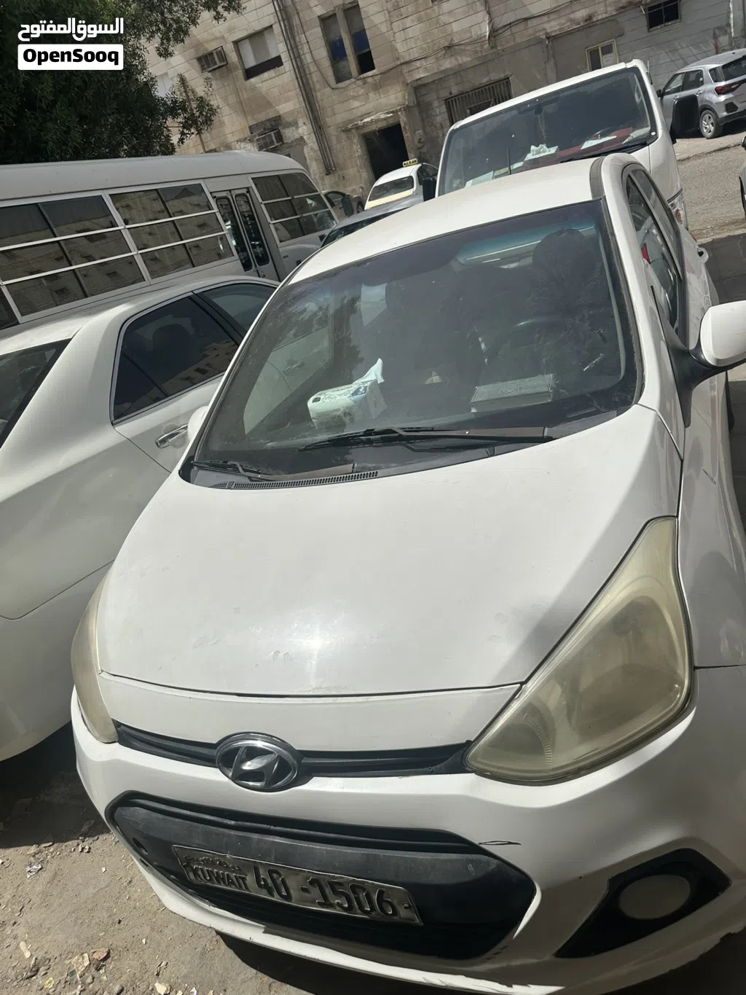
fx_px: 690
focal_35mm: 24
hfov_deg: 56.8
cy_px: 498
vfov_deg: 71.6
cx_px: 373
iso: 80
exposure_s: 1/10753
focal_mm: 6.86
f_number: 1.78
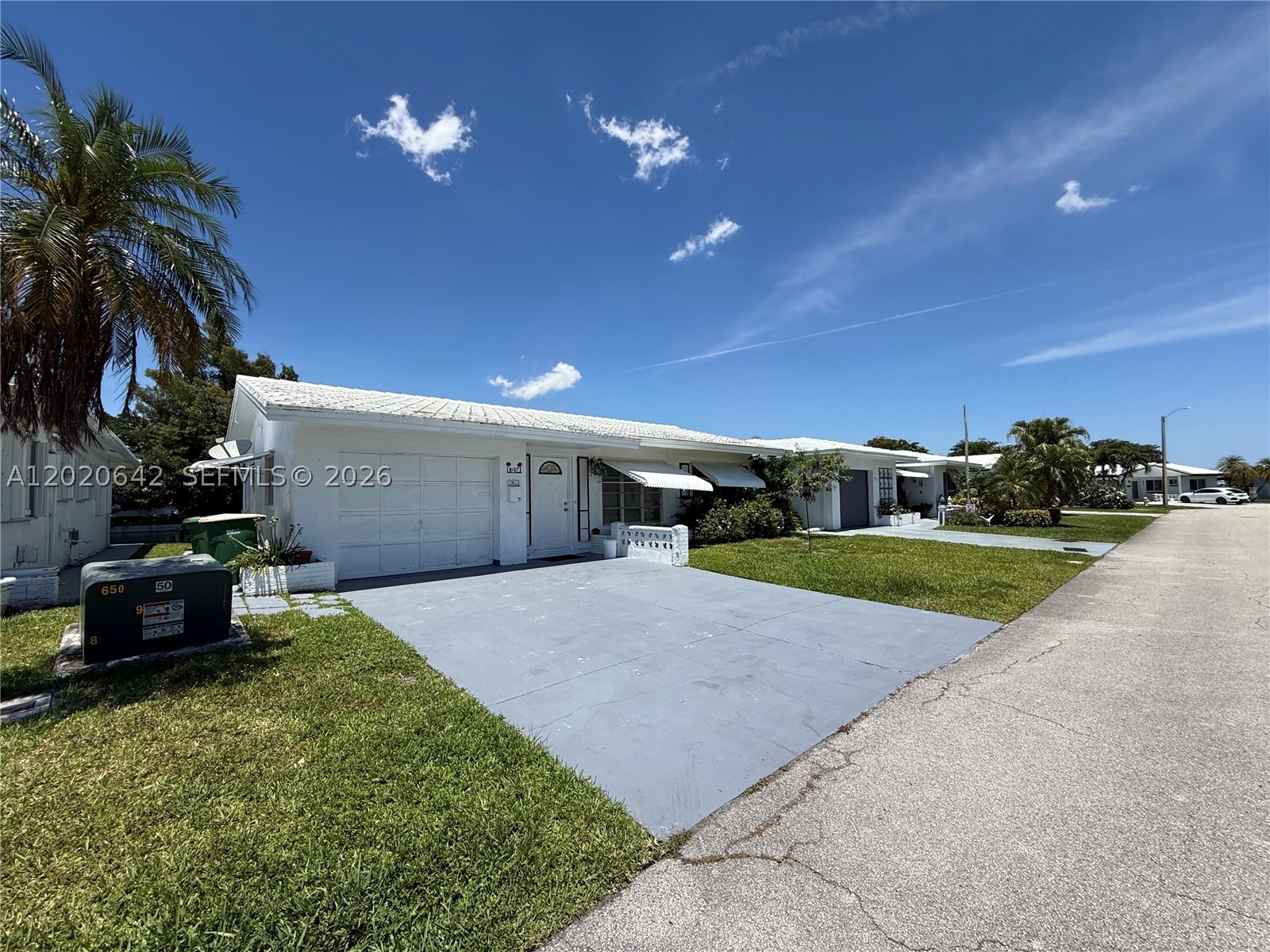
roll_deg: +0.6
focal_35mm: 14
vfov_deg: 85.7
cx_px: 635
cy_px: 476
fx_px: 514
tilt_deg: +2.5
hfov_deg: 102.1
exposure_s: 1/3125
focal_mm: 2.22
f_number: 2.2
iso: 50
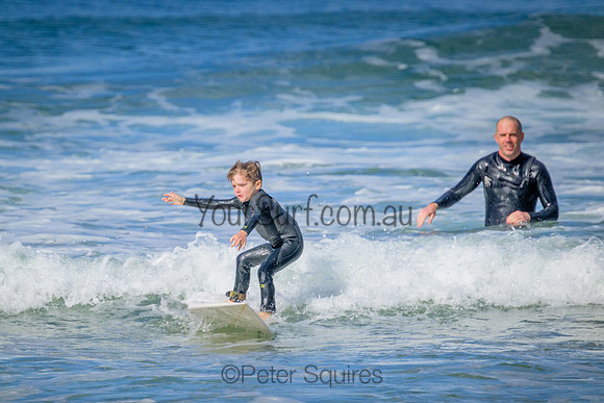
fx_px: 13425
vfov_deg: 1.7
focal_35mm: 800
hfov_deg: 2.6
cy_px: 202
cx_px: 302
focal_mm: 800
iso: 1400
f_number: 11
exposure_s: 1/1600
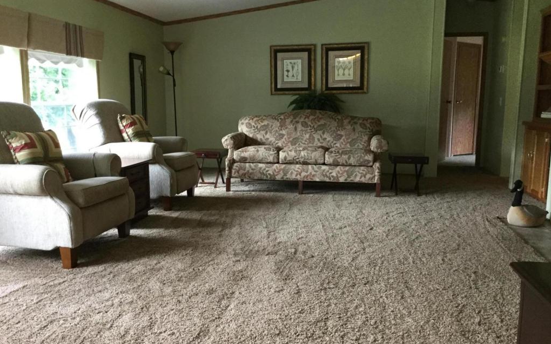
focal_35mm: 33
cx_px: 276
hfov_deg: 58.2
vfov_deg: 38.3
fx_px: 495
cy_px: 172
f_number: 2.4
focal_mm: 3.3
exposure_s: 1/30
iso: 160
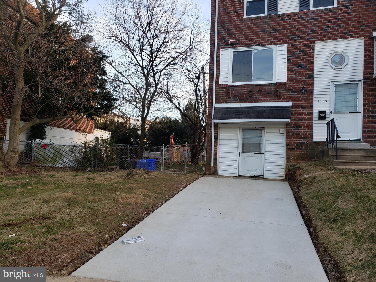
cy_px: 141
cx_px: 188
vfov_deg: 53.1
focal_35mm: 26
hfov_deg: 67.3
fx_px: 282
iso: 64
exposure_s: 1/120
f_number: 2.4
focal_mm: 4.3
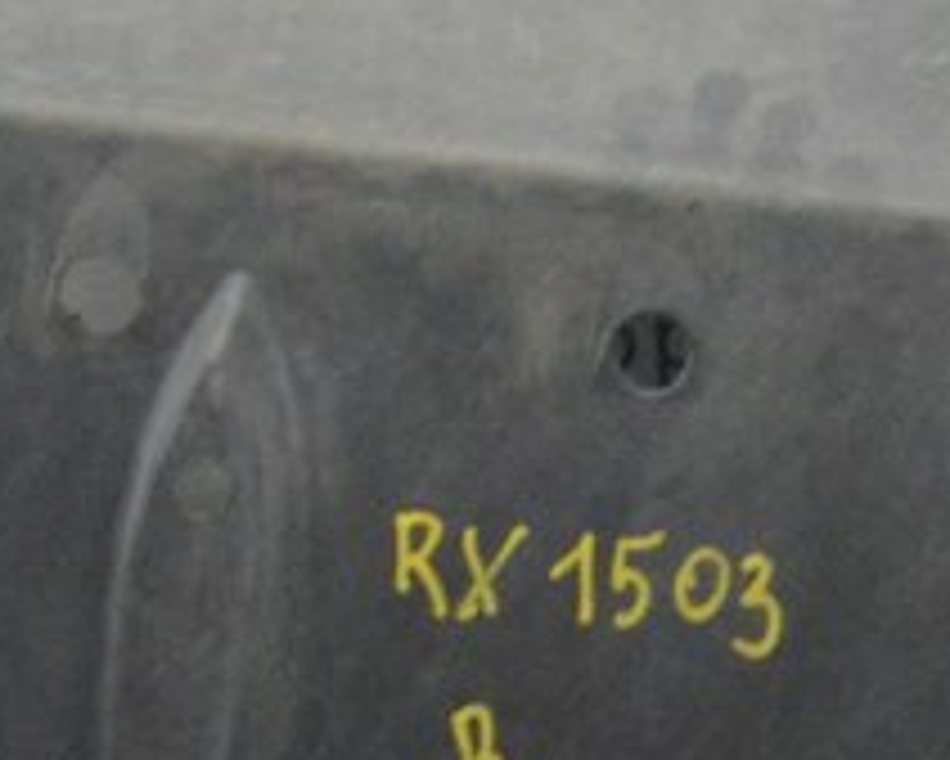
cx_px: 909
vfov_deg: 12.5
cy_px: 443
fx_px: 3460
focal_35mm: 123
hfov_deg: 15.4
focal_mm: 18
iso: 6400
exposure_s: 1/15
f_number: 20
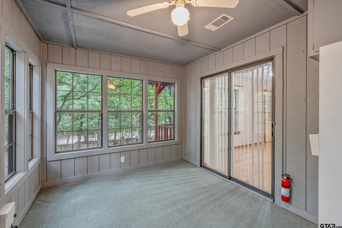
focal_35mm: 15
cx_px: 171
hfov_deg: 100.4
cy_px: 114
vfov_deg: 77.3
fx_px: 142
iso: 800
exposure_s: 1/5
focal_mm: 15
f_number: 8
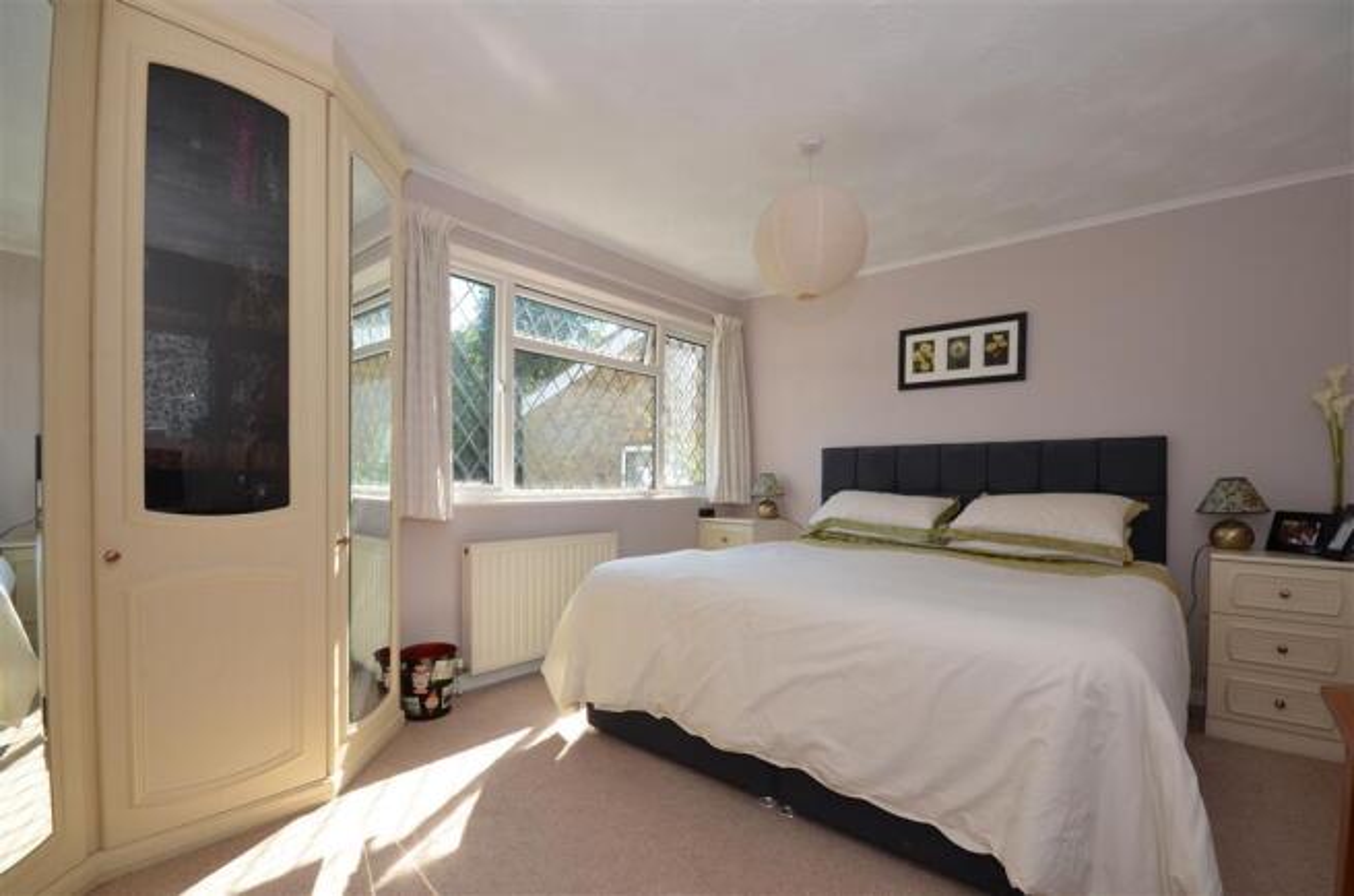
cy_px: 448
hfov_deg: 100.5
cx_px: 677
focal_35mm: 15
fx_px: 563
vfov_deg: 77.0
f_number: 11
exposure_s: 1/30
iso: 200
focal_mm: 10
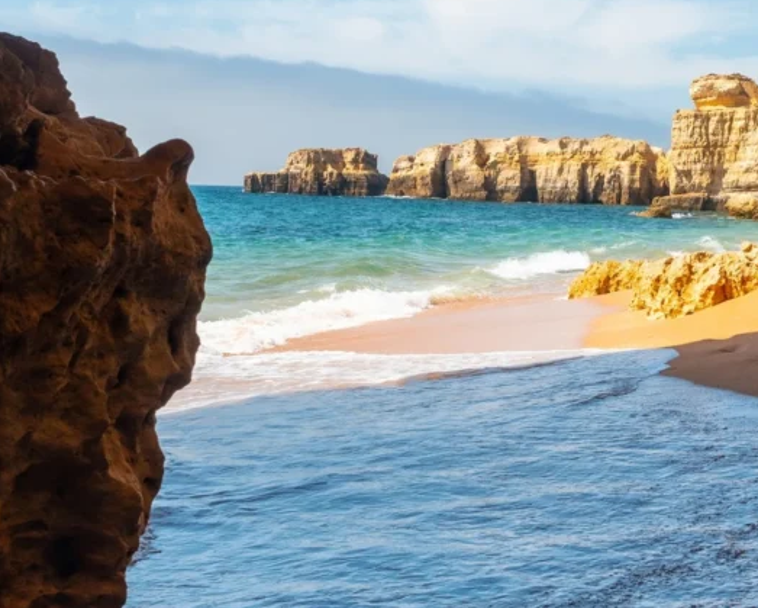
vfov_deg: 24.6
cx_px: 543
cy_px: 257
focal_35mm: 62
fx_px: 1392
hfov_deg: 30.1
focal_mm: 20
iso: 200
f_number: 8
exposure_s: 1/500
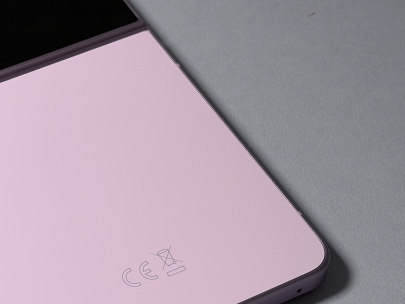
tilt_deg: -47.0
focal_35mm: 120
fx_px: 1404
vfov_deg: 12.3
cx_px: 51
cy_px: 135
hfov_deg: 16.2
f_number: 1.78
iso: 50
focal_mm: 6.76
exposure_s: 1/167
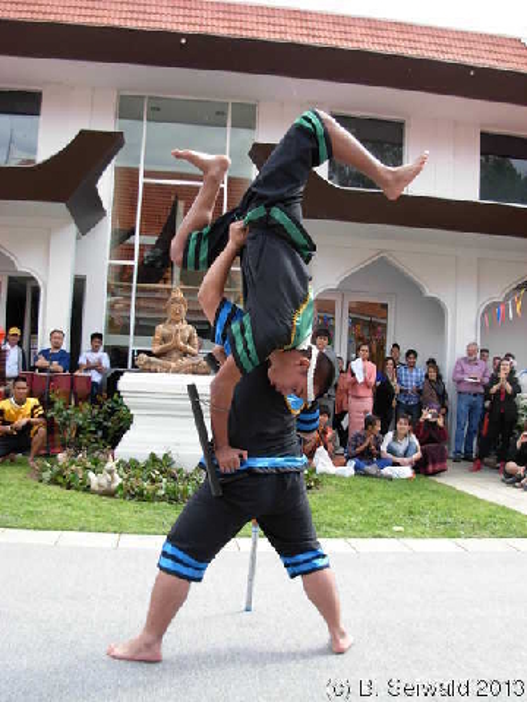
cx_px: 264
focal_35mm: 38
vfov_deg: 49.0
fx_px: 771
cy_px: 351
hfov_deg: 37.7
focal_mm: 6.3
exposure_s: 1/287
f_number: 2.9
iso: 79
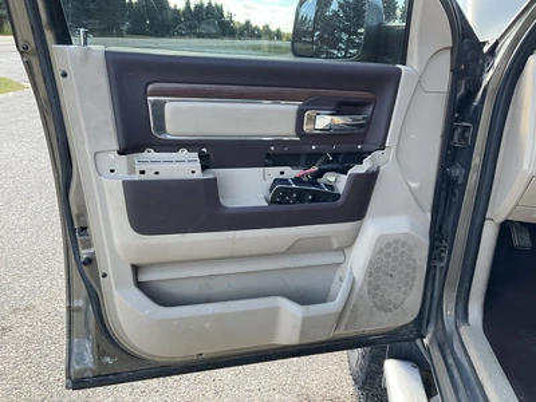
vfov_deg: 48.2
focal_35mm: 29
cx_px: 268
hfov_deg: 61.7
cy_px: 201
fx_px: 449
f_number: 1.8
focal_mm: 3
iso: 32
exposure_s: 1/122
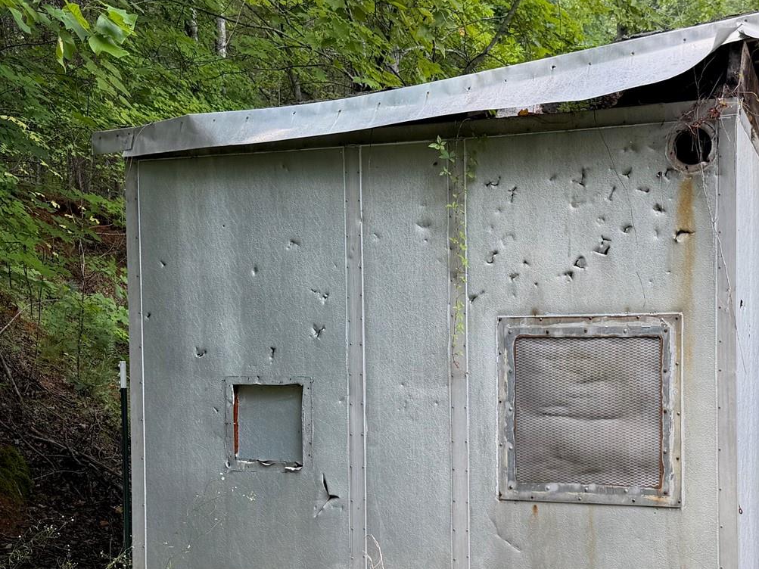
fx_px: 1074
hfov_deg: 38.5
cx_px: 508
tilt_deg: -2.2
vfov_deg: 29.4
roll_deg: +0.9
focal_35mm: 49
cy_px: 383
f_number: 1.78
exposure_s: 1/410
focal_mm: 6.76
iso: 80
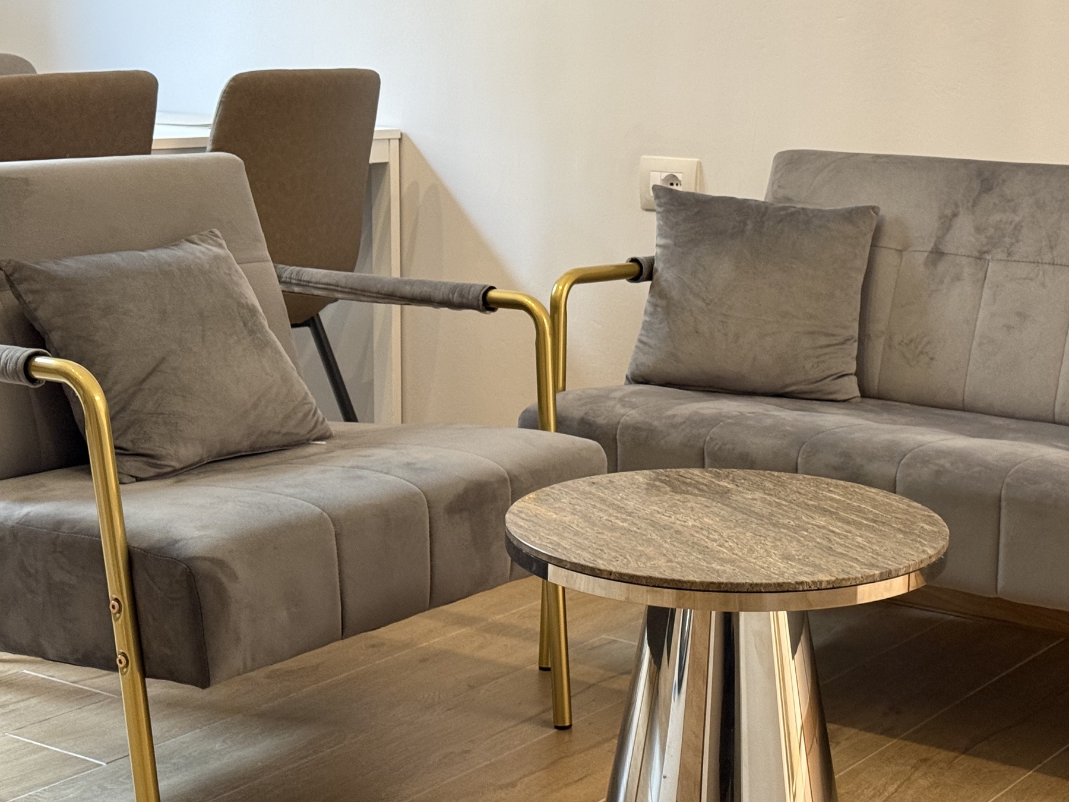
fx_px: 1976
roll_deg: -1.0
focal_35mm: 64
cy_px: 381
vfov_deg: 22.9
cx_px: 701
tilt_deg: -10.0
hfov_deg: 30.1
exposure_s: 1/33
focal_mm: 6.76
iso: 200
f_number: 1.78
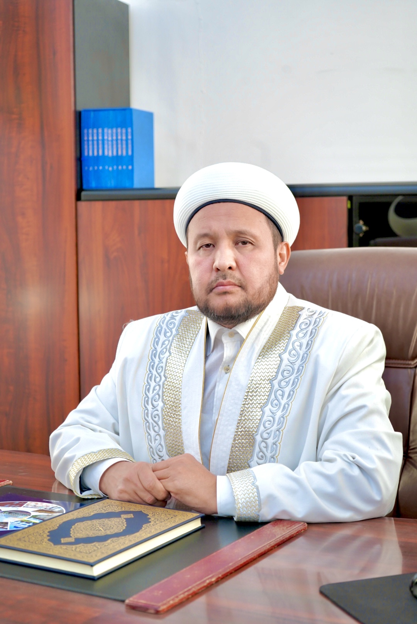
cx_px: 208
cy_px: 312
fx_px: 971
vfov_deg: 35.6
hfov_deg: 24.2
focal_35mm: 56
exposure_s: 1/160
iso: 800
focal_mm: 56
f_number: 5
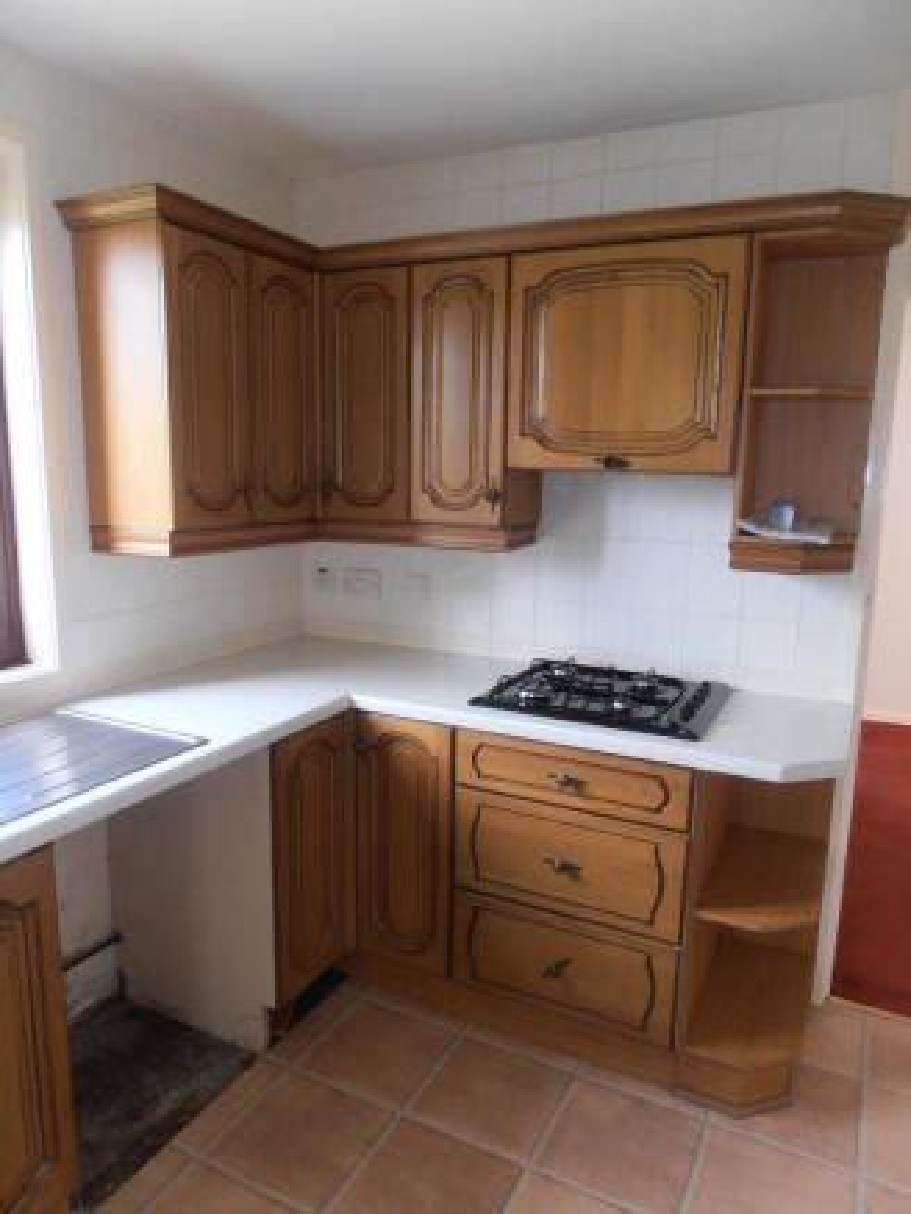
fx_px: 842
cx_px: 456
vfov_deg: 71.6
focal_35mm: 24
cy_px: 607
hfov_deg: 56.8
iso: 125
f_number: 3
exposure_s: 1/30
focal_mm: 4.2
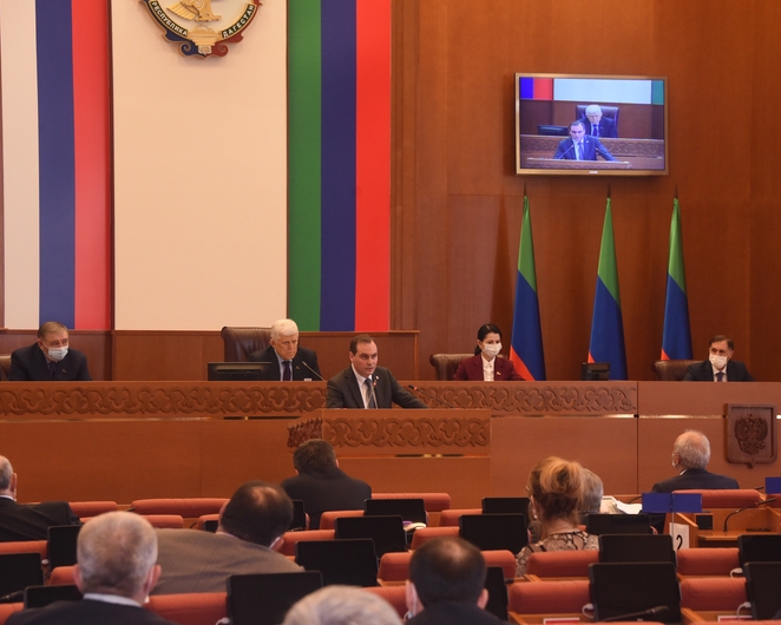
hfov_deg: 18.8
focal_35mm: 102
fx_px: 2358
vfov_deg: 15.1
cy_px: 312
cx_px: 414
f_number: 5.6
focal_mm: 90
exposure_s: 1/200
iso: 5000
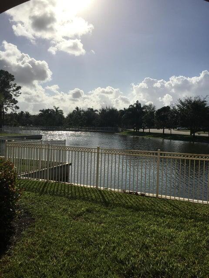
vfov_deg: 61.7
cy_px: 139
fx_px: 233
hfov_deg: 48.2
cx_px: 104
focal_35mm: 29
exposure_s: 1/5495
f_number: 2.2
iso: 25
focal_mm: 4.15
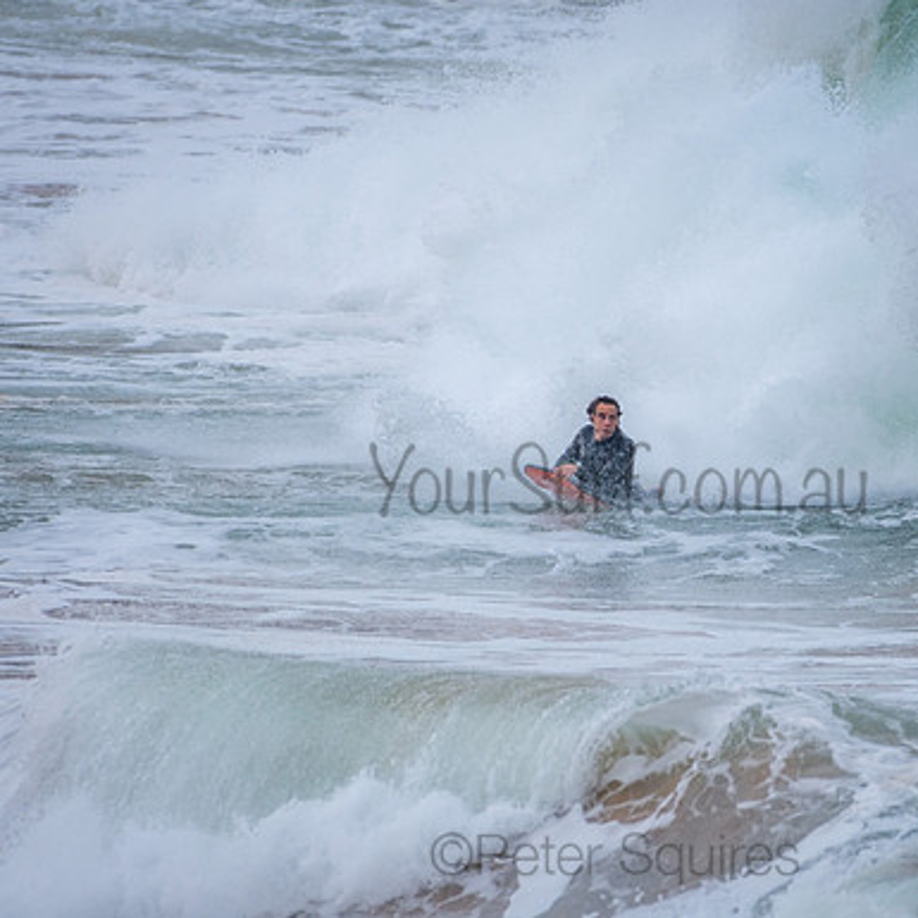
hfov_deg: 1.8
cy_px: 459
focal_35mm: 961
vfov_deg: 1.8
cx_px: 615
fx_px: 28833
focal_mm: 500
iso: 250
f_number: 5.6
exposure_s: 1/1000
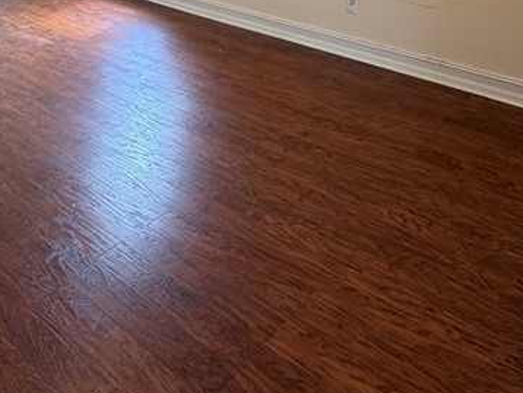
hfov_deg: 45.3
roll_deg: +1.6
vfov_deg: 31.4
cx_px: 137
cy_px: -54
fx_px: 605
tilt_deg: -12.7
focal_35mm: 40
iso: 200
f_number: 2.2
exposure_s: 1/120
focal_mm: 2.22
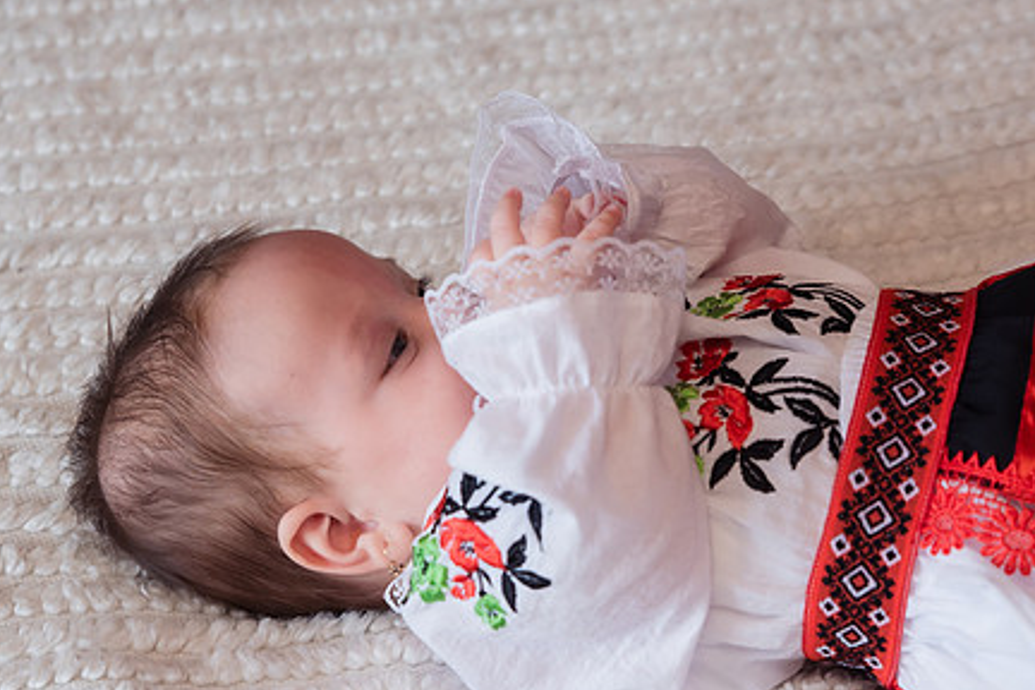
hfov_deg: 16.9
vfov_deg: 11.3
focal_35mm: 121
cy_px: 436
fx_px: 3478
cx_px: 585
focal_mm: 62
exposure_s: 1/200
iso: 400
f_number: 3.2
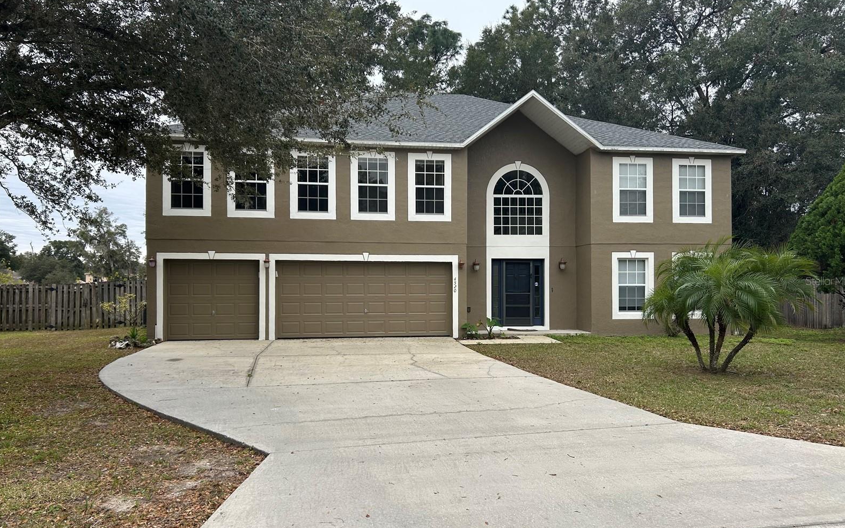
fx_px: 645
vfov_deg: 44.5
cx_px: 427
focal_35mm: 28
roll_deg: +0.2
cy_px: 281
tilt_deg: -0.3
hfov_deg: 66.5
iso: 50
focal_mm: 5.7
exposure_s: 1/350
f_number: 1.5
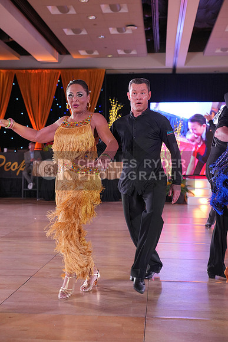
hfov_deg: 27.0
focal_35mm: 50
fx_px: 475
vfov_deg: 39.6
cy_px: 171
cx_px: 114
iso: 2500
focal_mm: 50
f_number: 4
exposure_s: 1/400
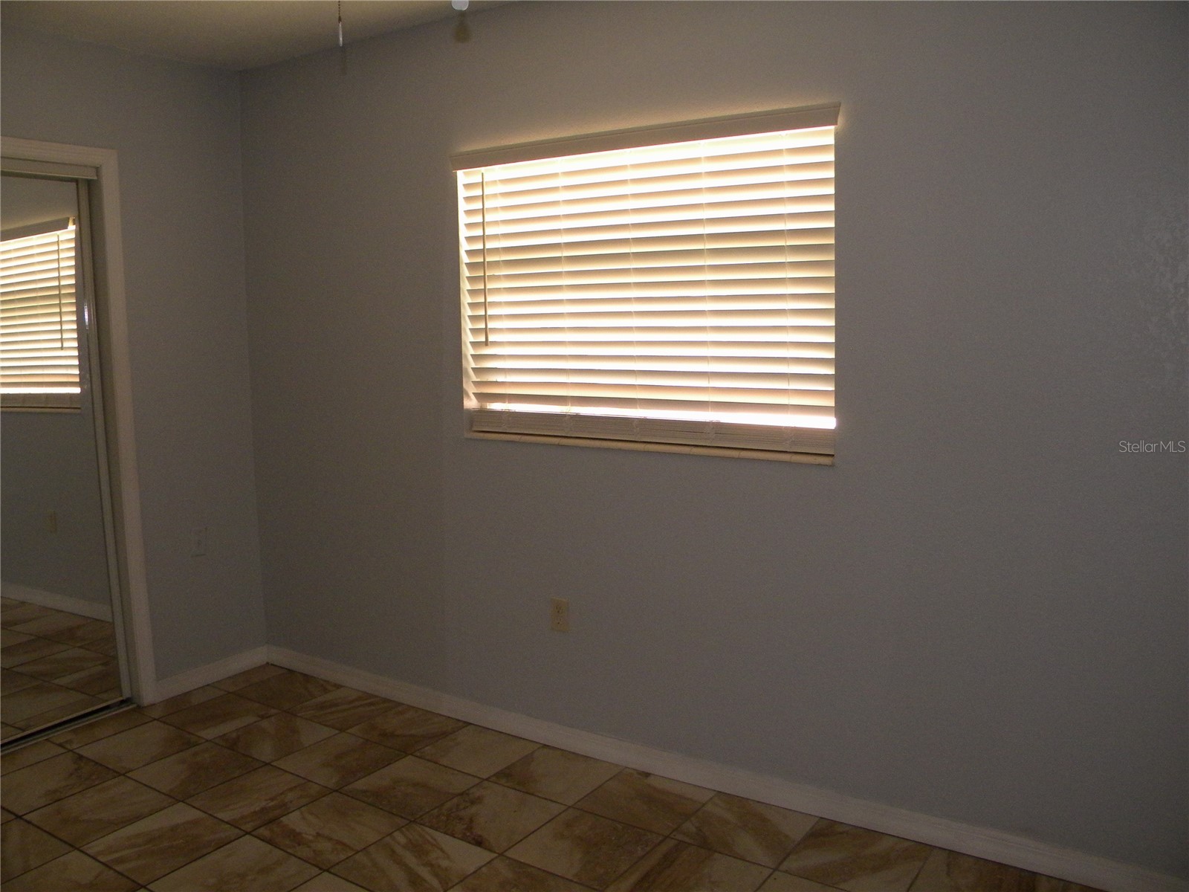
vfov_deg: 49.7
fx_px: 962
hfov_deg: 63.4
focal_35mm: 28
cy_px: 446
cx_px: 594
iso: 301
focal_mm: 5
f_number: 3.5
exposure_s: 1/75.2
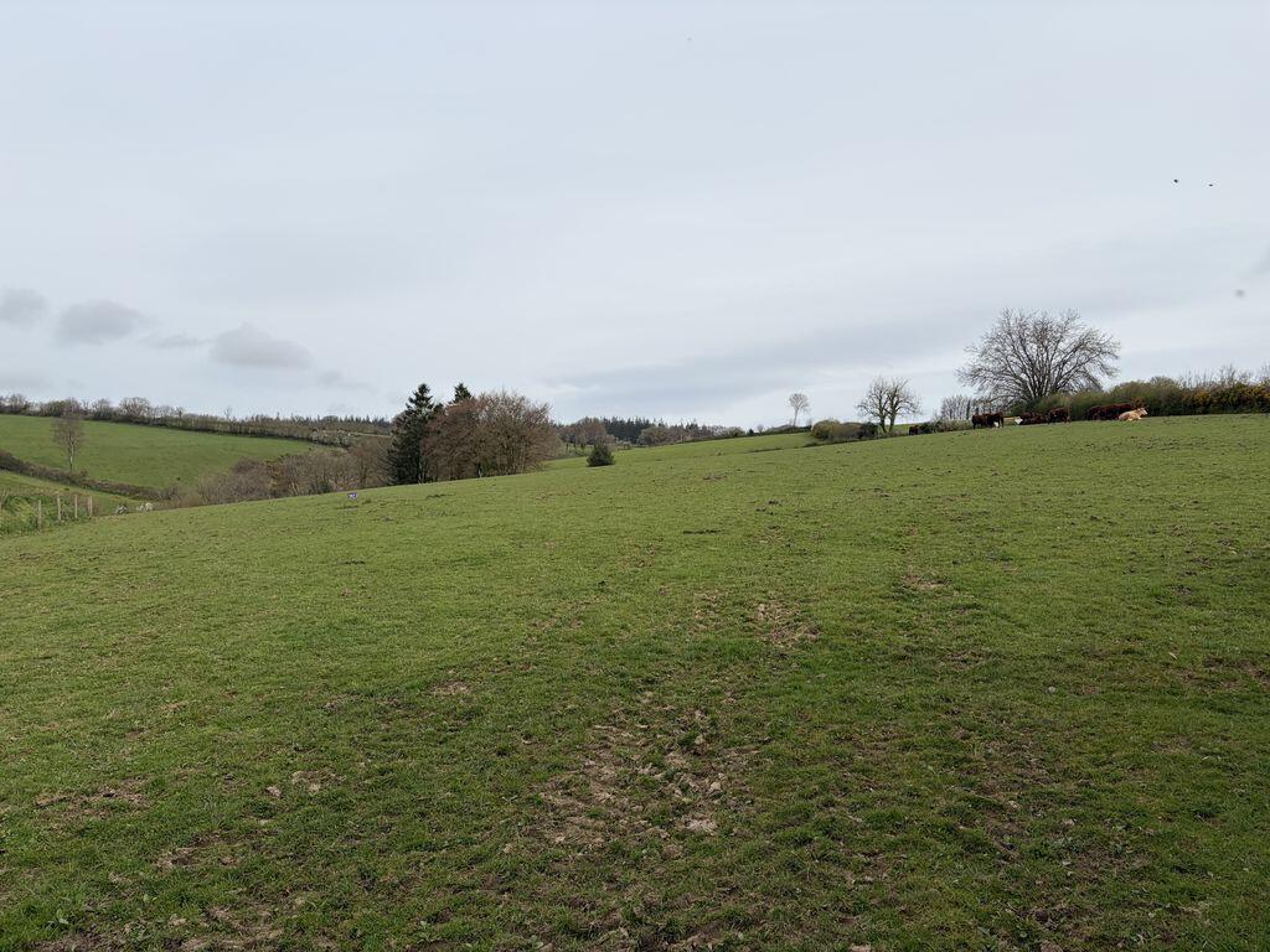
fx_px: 954
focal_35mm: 26
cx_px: 635
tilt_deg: +3.7
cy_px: 476
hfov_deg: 67.3
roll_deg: -1.5
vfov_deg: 53.1
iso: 50
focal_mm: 5.96
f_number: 1.6
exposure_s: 1/3125
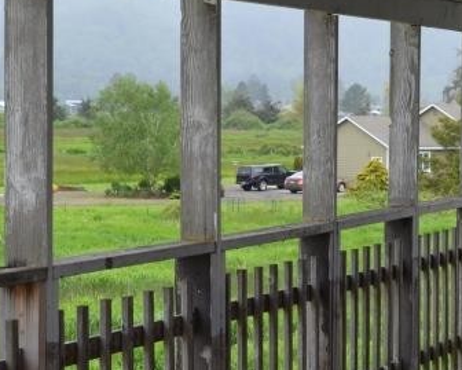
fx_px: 1874
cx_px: 258
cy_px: 249
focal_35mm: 137
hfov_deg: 14.1
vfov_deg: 11.3
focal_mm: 32
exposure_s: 1/160
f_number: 6.3
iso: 200
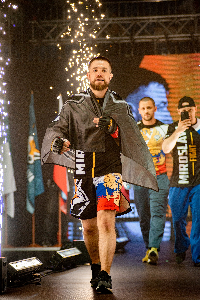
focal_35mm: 135
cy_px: 150
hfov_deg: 10.2
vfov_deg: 15.2
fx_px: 1124
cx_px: 100
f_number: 4
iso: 2000
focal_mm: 135
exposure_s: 1/640
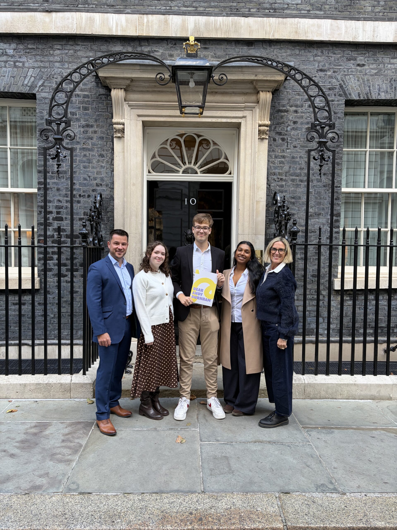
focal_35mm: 26
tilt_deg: -1.9
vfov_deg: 67.3
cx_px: 198
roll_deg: -1.6
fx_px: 398
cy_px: 265
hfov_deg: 53.1
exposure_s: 1/122
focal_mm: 5.96
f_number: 1.6
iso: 80
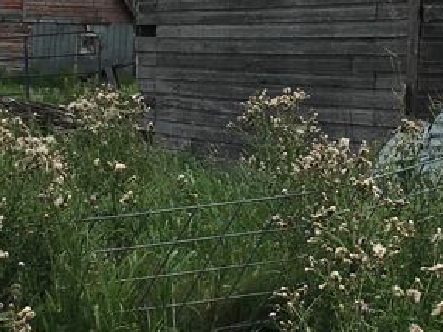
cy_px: 146
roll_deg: -2.7
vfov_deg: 11.4
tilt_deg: -3.2
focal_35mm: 130
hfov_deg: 15.2
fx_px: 1662
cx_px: 206
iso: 25
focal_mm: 4.15
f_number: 2.2
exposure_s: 1/1789
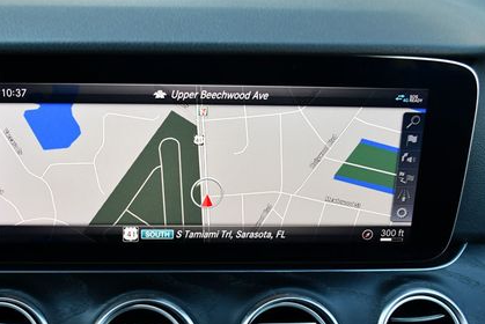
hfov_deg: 35.9
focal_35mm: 55
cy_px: 227
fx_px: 741
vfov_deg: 24.5
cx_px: 163
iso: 800
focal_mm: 18
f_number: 3.5
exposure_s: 1/250
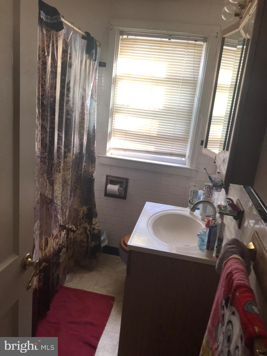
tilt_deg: -13.9
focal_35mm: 28
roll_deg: -7.3
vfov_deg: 63.4
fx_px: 288
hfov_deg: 49.7
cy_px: 178
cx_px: 134
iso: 32
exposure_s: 1/60
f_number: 1.8
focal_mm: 3.99
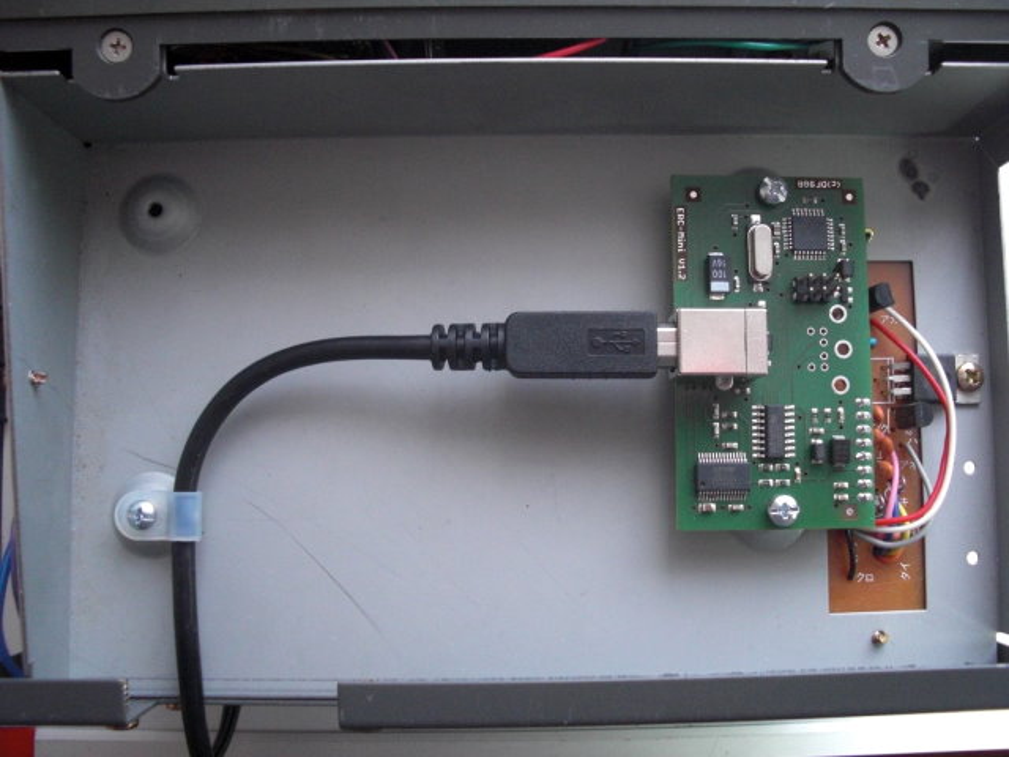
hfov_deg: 51.4
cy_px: 378
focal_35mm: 36
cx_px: 504
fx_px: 1049
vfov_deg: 39.7
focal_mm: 6.3
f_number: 2.8
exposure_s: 1/60
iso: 400
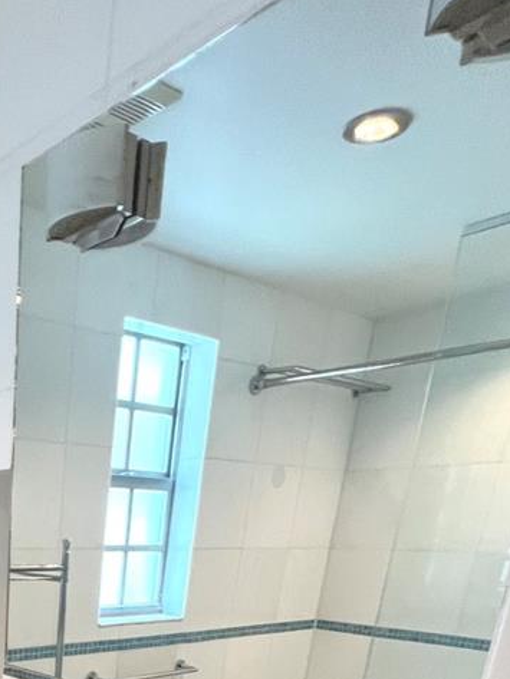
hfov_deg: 37.8
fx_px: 648
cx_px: -11
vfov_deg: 41.4
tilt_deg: -19.2
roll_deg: -2.0
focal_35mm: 33
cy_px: 781
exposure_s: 1/60
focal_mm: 1.57
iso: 250
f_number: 1.8
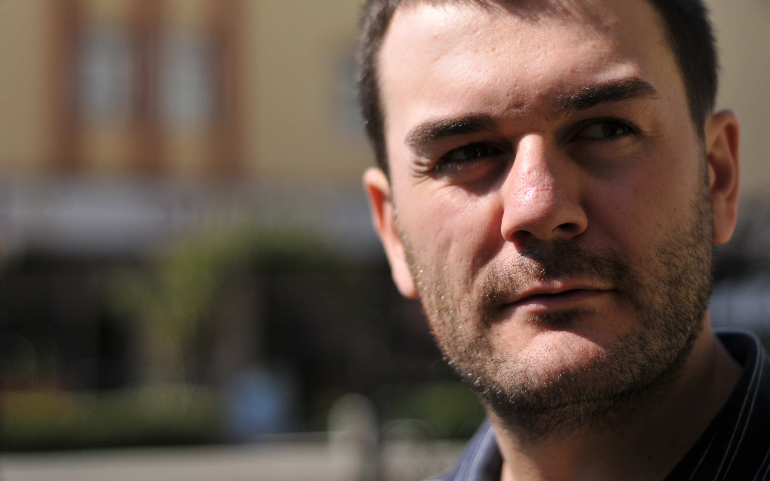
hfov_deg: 25.2
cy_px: 231
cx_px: 366
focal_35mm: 82
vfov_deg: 15.9
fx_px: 1721
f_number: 2
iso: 200
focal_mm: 50
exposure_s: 1/8000
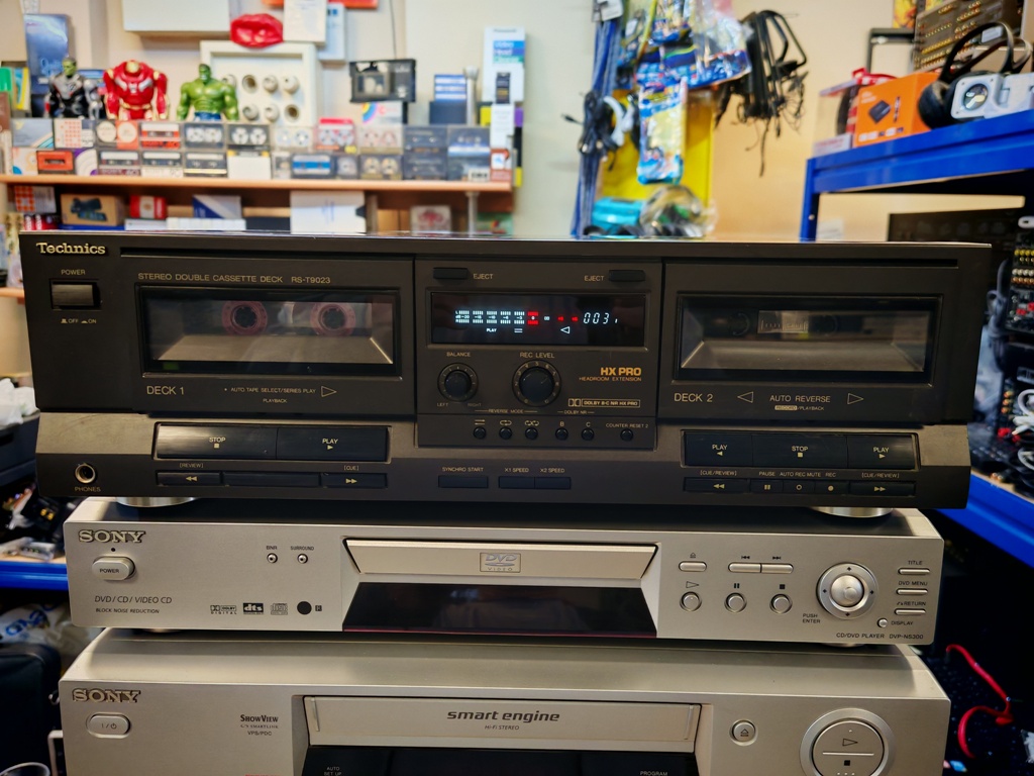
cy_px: 388
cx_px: 517
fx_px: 807
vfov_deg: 51.4
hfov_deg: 65.3
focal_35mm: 27
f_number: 1.9
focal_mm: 6.67
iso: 400
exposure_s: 1/33
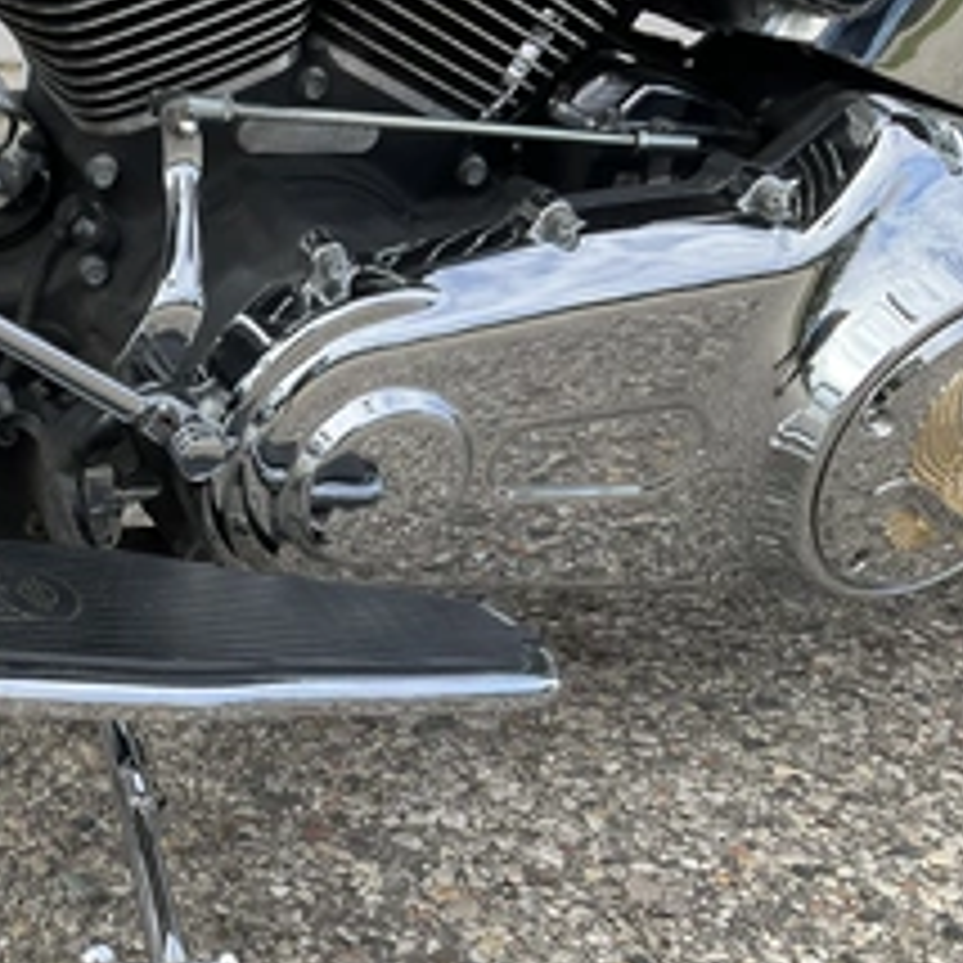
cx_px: 81
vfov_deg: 35.3
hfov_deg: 33.3
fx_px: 1511
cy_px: 567
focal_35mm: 48
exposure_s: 1/358
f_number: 1.8
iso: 25
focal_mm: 3
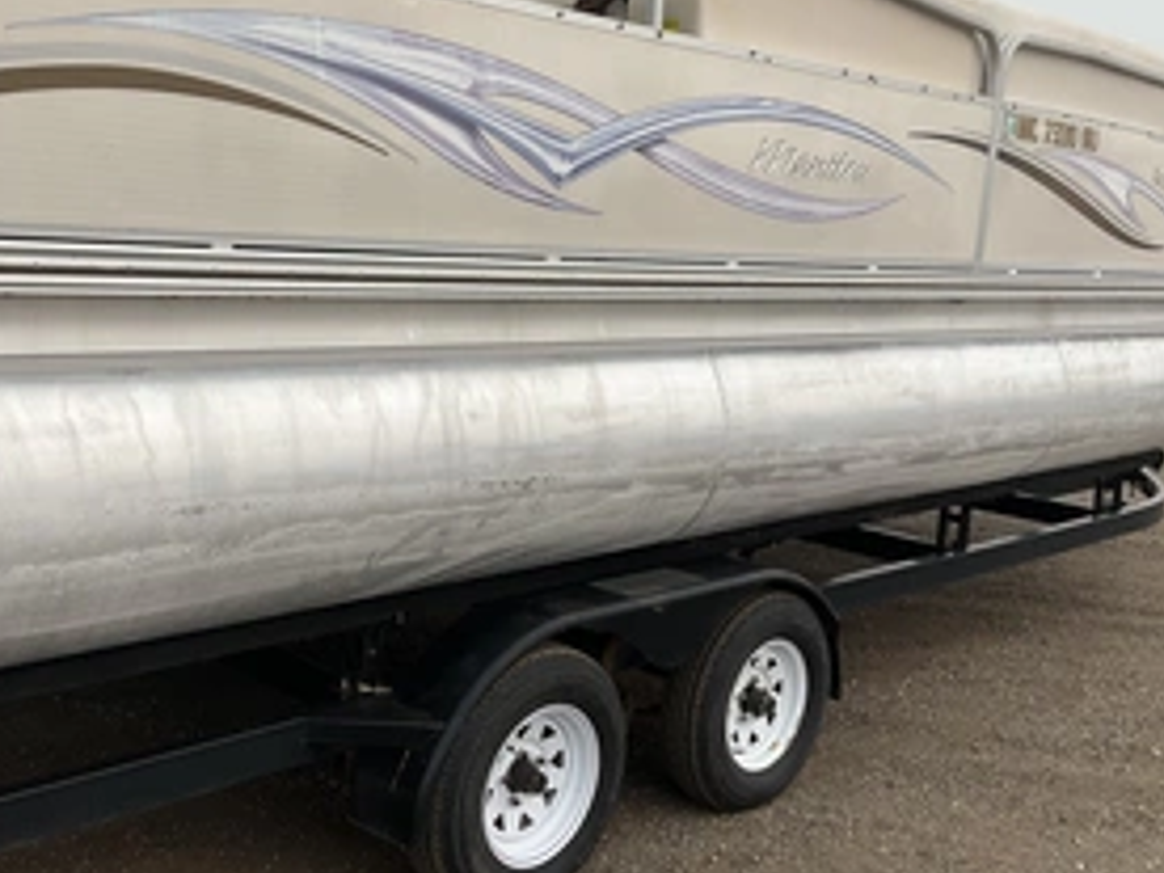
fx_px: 1412
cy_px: 439
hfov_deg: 44.7
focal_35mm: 42
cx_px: 527
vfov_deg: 34.3
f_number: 1.8
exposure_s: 1/1577
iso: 25
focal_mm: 3
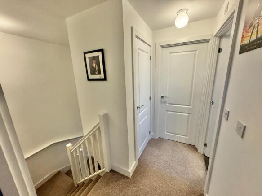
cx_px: 131
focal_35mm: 14
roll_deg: +1.4
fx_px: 106
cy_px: 98
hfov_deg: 102.1
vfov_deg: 85.7
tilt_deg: -12.6
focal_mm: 2.22
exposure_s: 1/99
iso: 250
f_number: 2.2
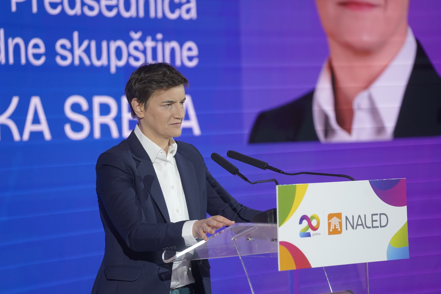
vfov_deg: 8.3
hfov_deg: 12.5
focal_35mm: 165
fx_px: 2021
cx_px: 220
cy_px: 147
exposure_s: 1/640
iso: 2500
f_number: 4
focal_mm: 165
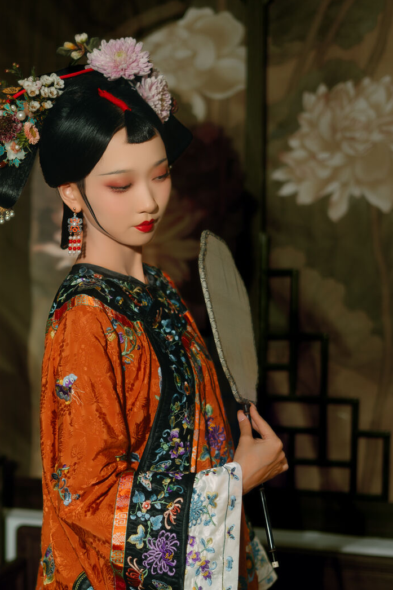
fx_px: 1409
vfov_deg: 23.6
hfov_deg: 15.8
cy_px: 371
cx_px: 74
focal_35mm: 86
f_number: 2
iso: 100
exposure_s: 1/160
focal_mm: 50
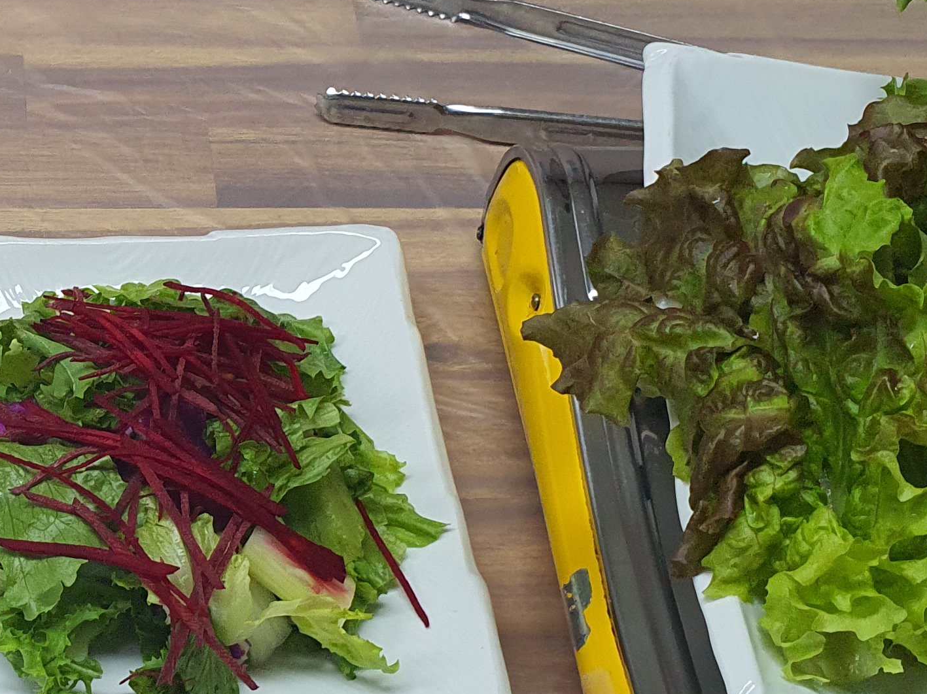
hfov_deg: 24.1
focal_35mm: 74
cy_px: 352
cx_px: -165
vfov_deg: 19.9
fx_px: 1981
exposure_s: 1/120
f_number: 2.4
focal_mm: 4.3
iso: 160
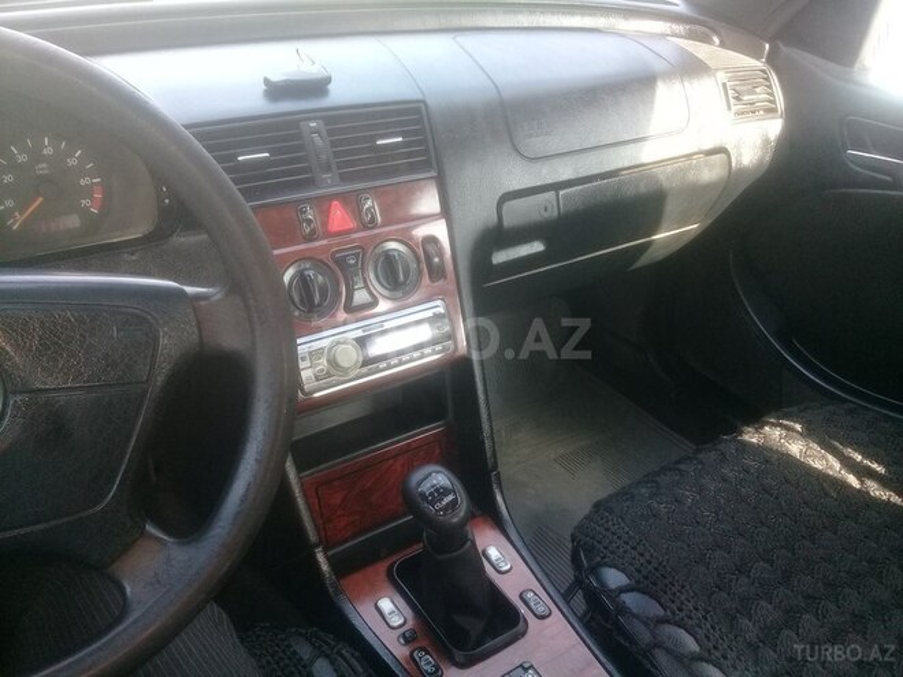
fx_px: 809
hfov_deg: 58.4
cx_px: 452
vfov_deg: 45.4
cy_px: 338
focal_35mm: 31
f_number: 2.2
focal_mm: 3.3
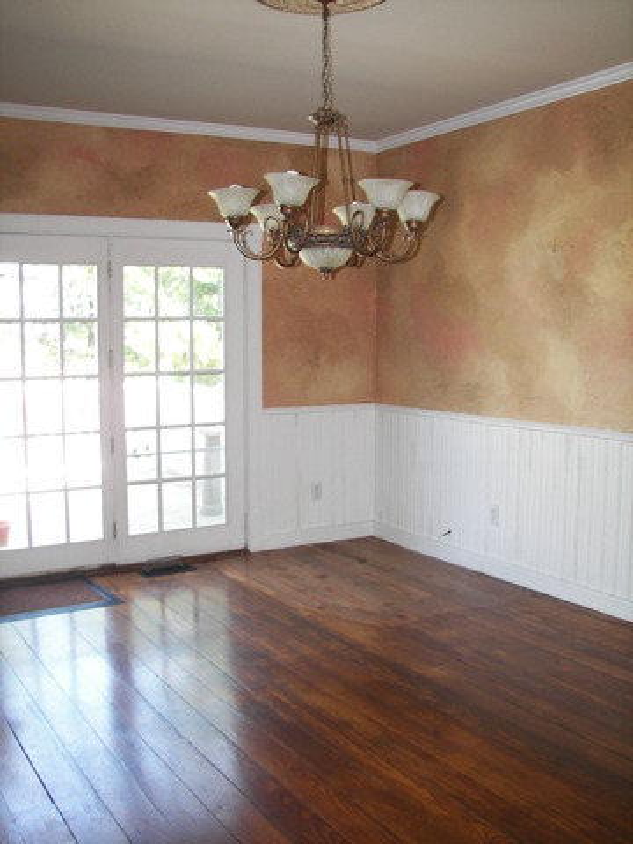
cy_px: 422
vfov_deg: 51.4
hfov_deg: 39.7
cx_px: 316
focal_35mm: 36
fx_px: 878
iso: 100
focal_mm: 6
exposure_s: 1/30
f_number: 2.8
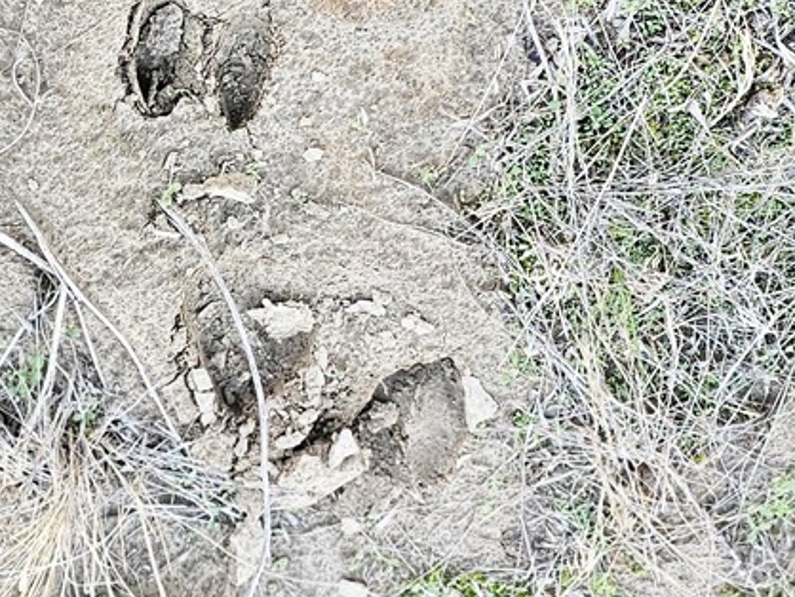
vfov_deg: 16.5
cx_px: 97
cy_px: 36
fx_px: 2022
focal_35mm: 88
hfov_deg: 21.8
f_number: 1.7
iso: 125
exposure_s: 1/120
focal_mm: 6.3
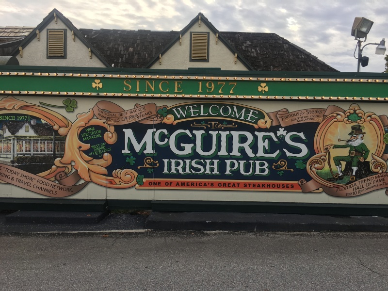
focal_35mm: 29
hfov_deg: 61.7
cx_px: 194
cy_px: 146
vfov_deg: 48.2
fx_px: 325
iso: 25
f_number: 2.2
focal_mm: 4.15
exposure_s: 1/314
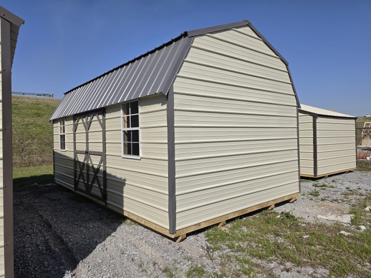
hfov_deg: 73.9
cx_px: 186
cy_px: 139
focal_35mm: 23
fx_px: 247
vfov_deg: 58.9
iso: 40
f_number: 1.4
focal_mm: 6.5
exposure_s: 1/7939
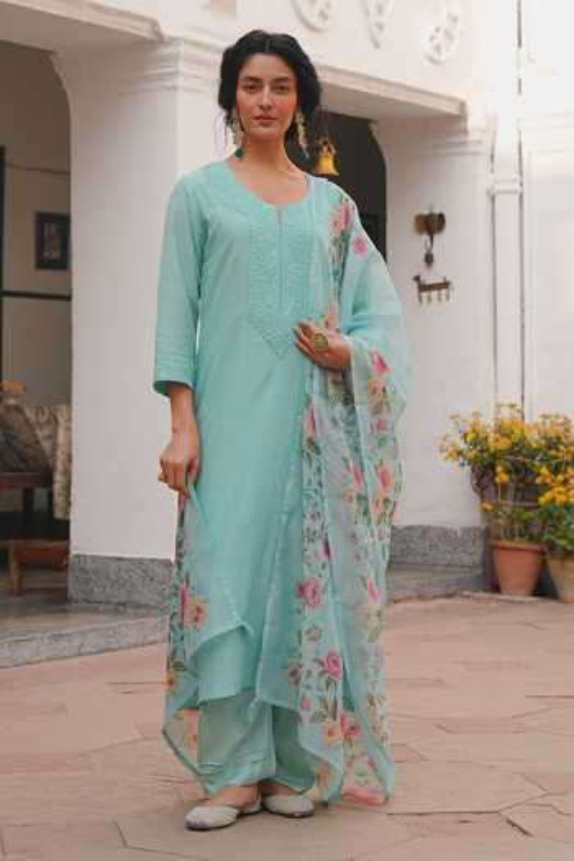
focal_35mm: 52
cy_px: 430
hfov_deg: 26.0
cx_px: 287
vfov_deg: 38.2
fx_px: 1244
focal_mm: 52
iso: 400
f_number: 4.5
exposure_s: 1/320
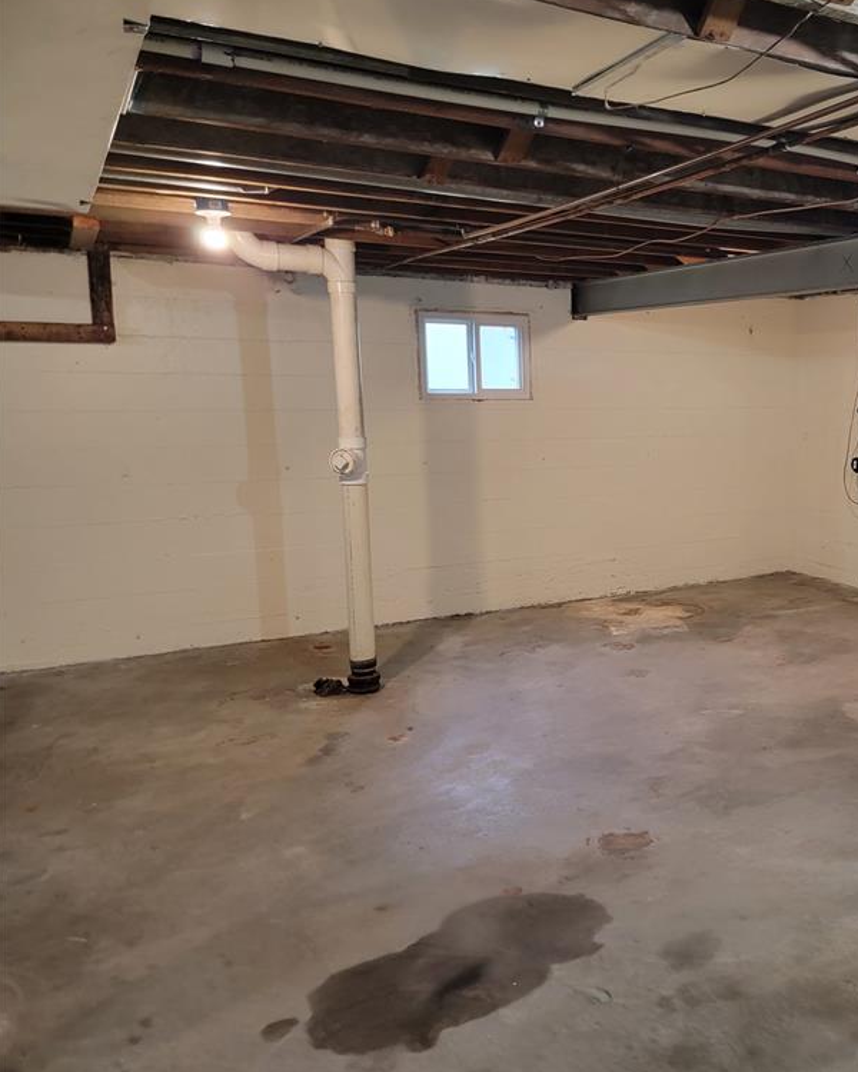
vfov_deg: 55.7
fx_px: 1016
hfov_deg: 42.9
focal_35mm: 32
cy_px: 529
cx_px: 728
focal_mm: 6.7
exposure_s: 1/40
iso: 320
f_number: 1.8
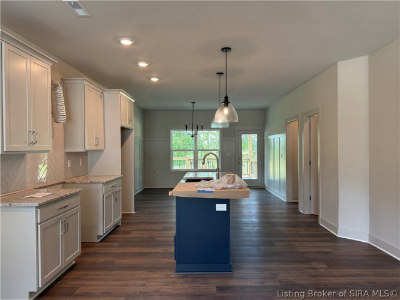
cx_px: 200
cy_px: 150
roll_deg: +0.5
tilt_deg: +0.3
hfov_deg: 71.6
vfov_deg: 56.8
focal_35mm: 24
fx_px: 277
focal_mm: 6.76
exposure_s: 1/153
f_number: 1.78
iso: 200
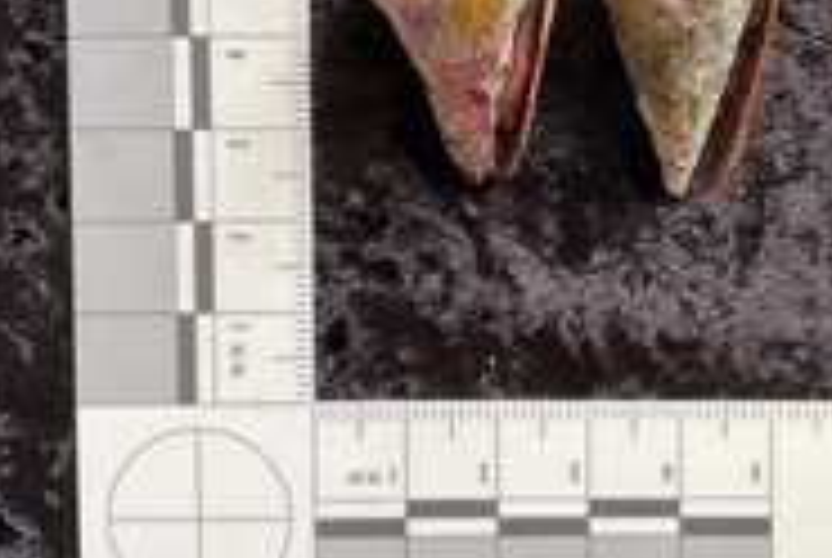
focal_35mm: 57
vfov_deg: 23.6
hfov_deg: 34.3
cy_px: 146
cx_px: 616
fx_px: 1319
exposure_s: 1/120
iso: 50
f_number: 1.8
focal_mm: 3
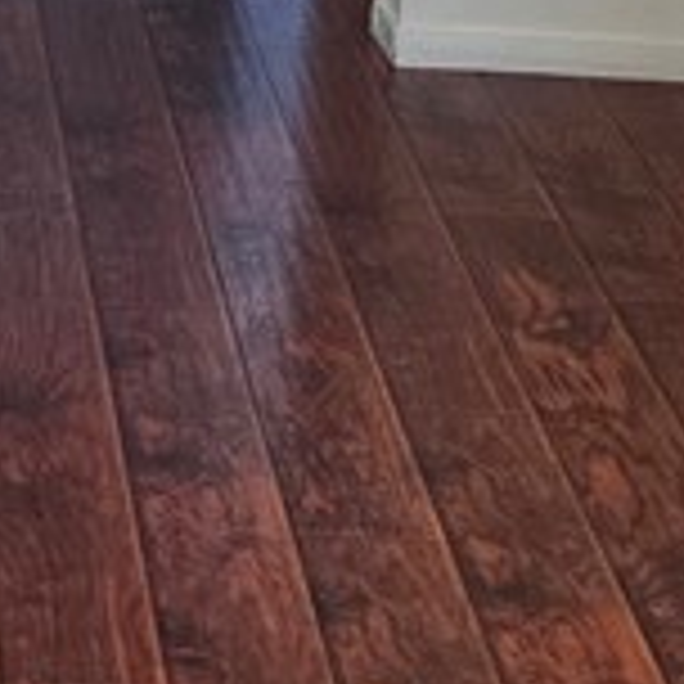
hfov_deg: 12.5
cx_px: -76
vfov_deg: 11.7
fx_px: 3063
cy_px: -567
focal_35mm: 137
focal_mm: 6.5
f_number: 1.4
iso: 200
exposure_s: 1/120
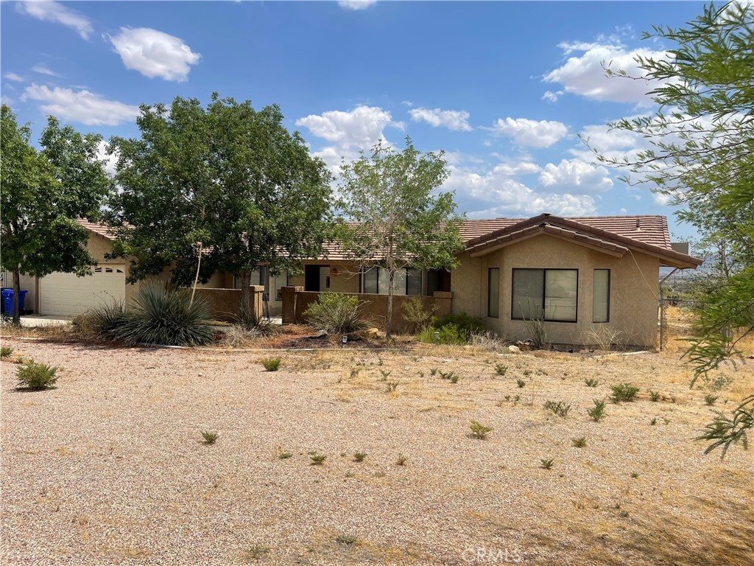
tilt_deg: -1.3
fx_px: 545
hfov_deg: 69.4
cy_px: 283
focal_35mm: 25
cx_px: 377
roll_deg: -0.9
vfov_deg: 54.9
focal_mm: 5.1
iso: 32
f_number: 1.6
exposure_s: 1/5917
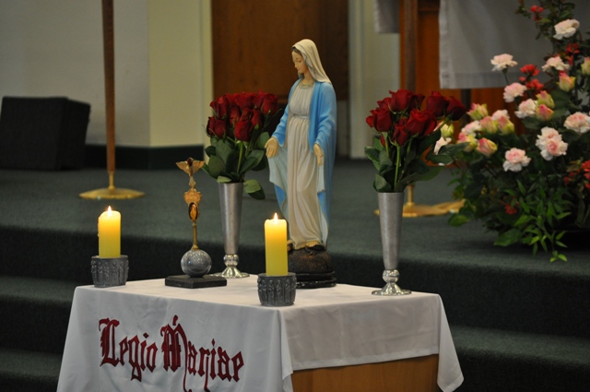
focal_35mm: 174
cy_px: 196
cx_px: 295
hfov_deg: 11.8
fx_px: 2848
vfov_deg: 7.9
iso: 800
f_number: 4.8
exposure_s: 1/50
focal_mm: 116
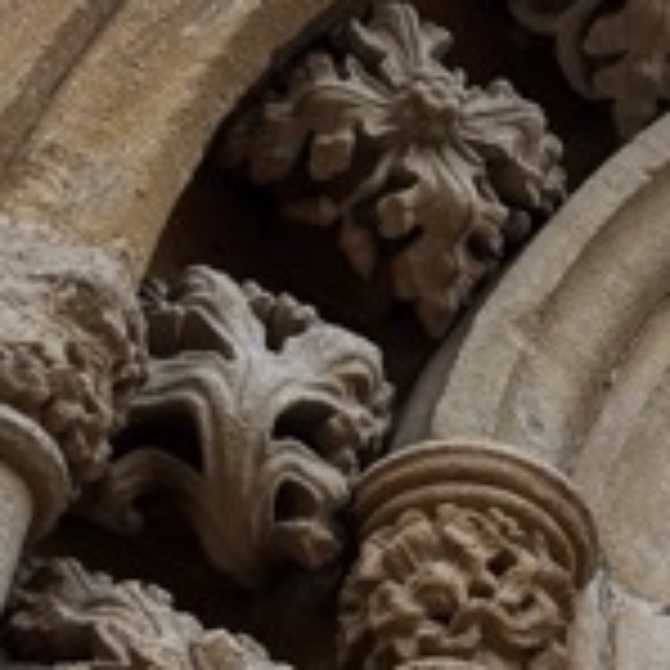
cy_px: 409
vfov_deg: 17.5
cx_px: 405
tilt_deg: +49.6
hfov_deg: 17.6
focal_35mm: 99
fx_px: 2168
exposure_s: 1/347
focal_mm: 5.7
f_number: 1.5
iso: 50
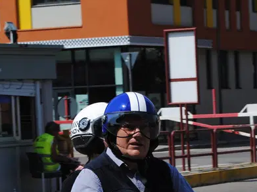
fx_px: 1807
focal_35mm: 243
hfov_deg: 8.1
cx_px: 249
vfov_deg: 6.1
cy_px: 247
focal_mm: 55
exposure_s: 1/250
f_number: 8
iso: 100
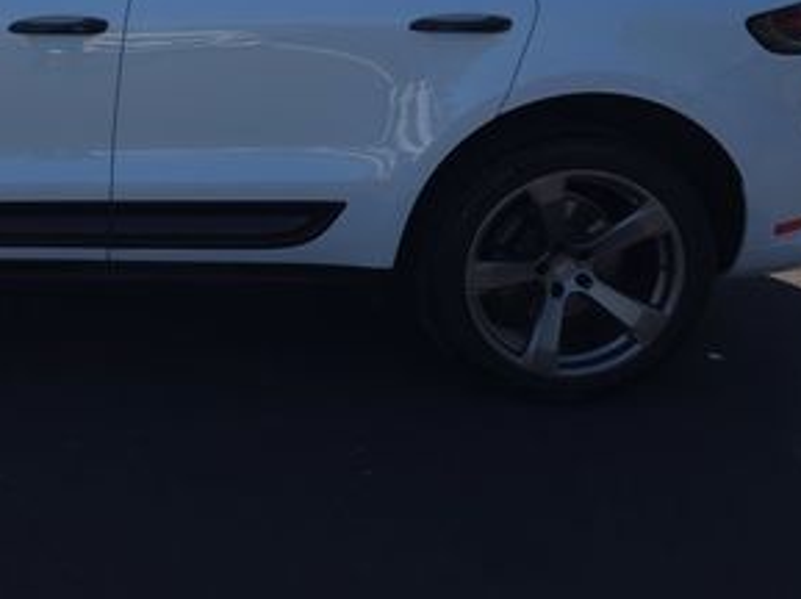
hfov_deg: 34.8
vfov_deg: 27.6
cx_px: 39
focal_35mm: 51
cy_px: 75
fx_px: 1179
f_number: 1.7
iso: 12
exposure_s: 1/272
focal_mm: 6.3
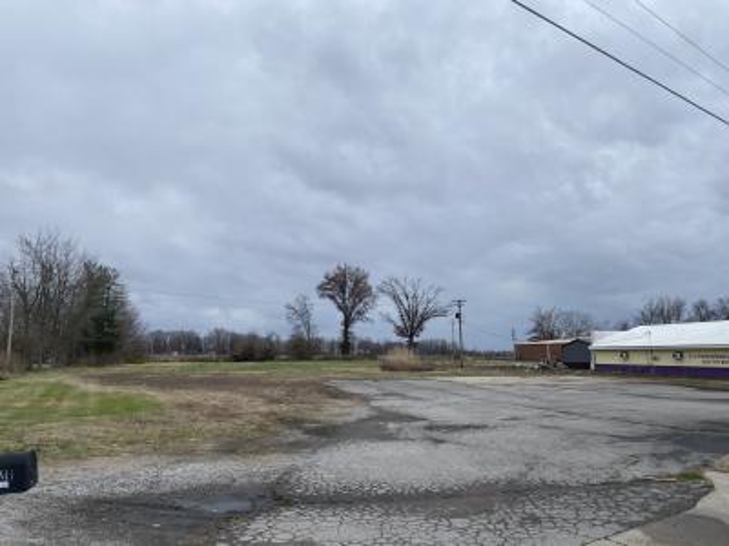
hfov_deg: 67.3
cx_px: 364
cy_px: 273
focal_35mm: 26
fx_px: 548
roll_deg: +0.4
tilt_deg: +4.4
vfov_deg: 53.1
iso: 32
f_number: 1.8
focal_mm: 4.25
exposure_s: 1/1377
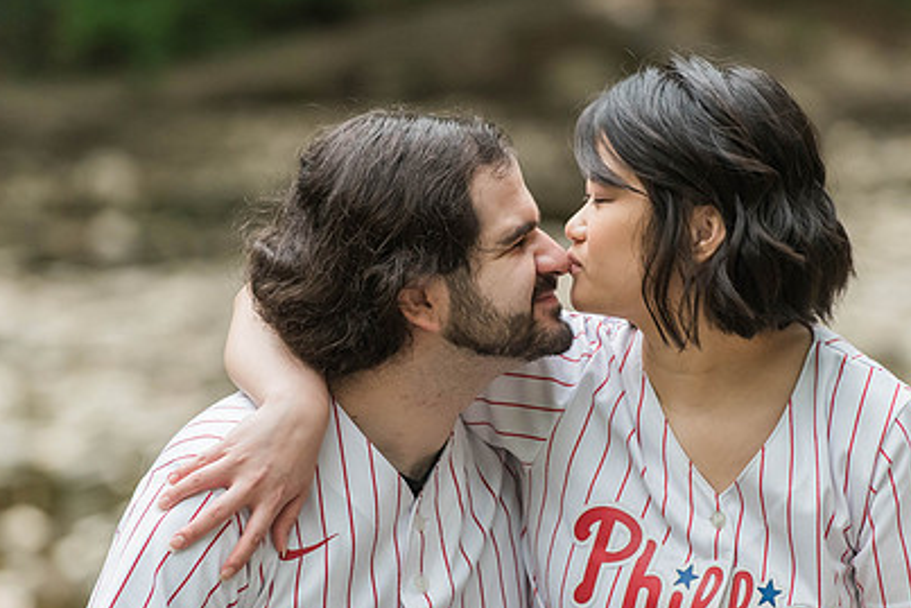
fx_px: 7543
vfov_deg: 4.6
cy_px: 344
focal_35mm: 298
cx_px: 496
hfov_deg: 6.9
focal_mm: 200
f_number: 4
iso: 2000
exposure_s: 1/640
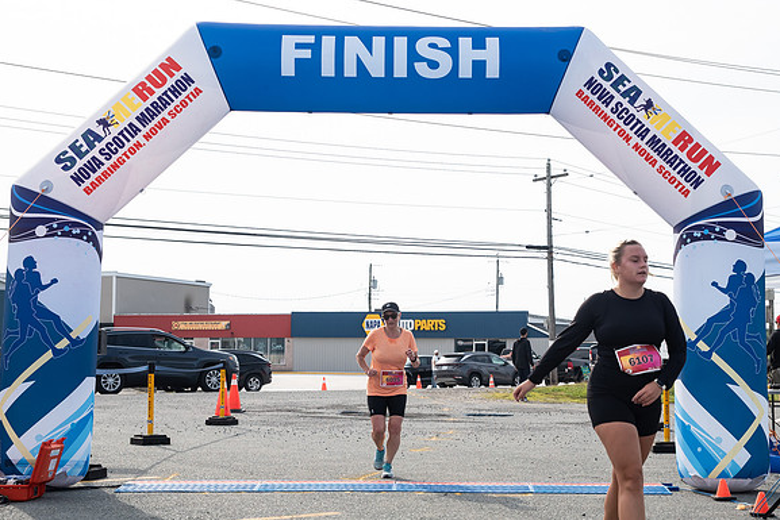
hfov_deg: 33.4
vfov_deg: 22.6
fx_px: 1300
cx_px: 435
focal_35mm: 60
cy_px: 270
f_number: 4
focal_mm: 48
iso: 800
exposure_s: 1/3200
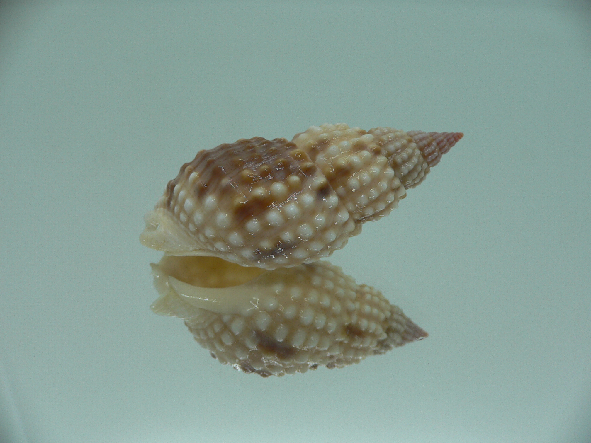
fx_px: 598
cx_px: 296
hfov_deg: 52.6
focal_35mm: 35
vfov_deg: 40.7
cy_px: 222
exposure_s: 1/60
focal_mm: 4.6
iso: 80
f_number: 2.8
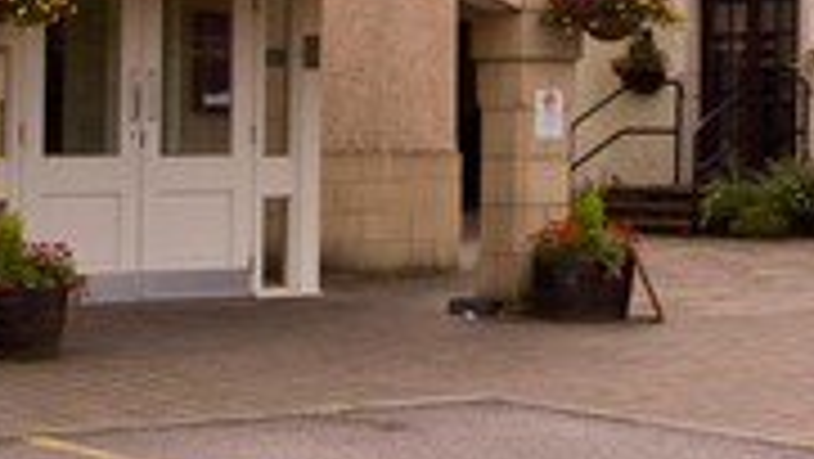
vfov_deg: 9.6
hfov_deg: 17.1
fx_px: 2678
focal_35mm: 124
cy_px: -162
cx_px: 688
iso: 200
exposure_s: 1/80
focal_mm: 28
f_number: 11
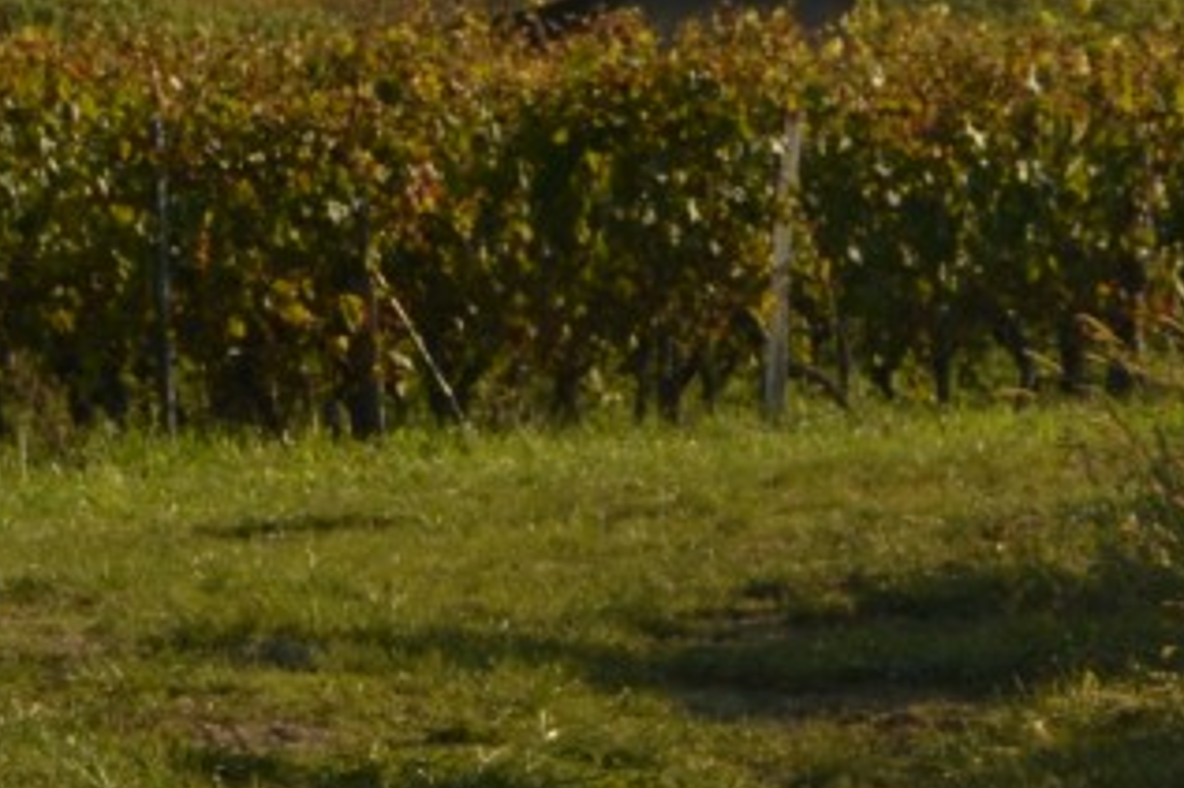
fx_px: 12096
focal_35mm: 368
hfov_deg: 5.6
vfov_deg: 3.7
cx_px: 228
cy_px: -751
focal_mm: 48
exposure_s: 1/200
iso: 100
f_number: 9
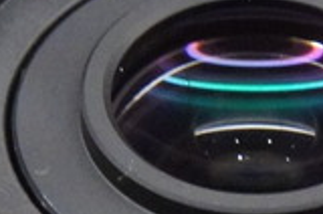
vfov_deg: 3.6
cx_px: 301
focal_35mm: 382
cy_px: 257
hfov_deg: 5.4
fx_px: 3421
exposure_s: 1/40
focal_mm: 34
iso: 3200
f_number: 13
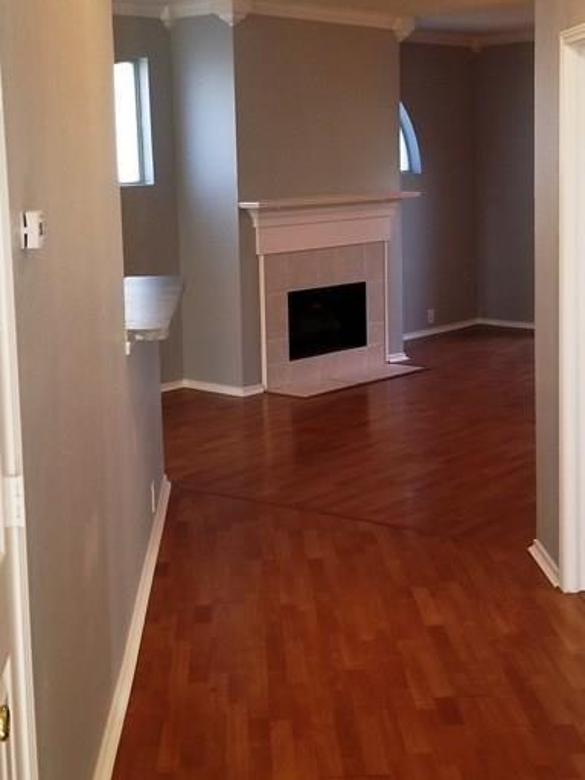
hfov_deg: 28.0
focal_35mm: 52
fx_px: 1172
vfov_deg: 36.4
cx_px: 292
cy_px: 259
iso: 160
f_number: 1.7
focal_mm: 4.3
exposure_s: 1/30
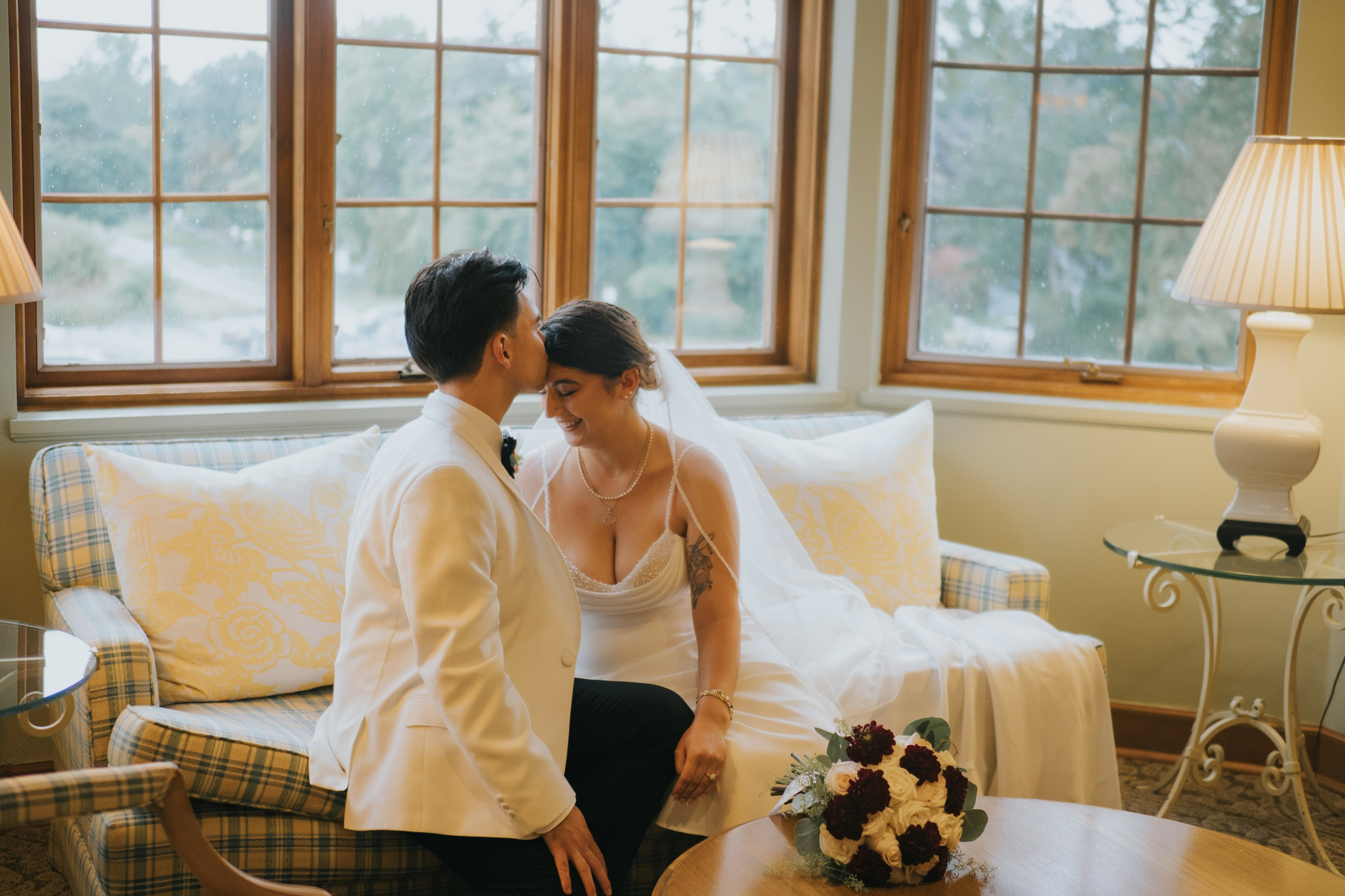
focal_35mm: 52
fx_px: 1943
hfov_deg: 38.2
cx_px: 672
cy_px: 448
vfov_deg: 26.0
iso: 400
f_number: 1.2
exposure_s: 1/200
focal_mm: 25
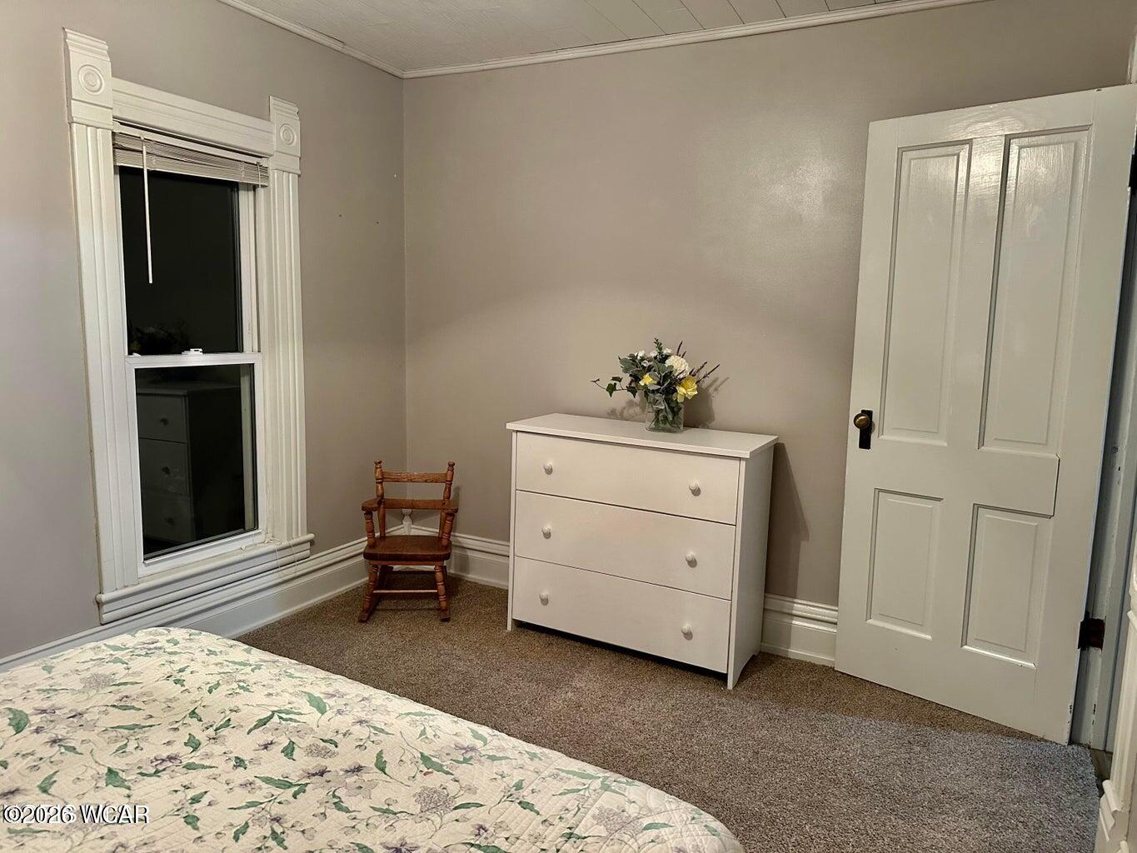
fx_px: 788
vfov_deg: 56.8
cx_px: 568
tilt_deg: -7.6
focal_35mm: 24
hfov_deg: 71.6
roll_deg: -1.3
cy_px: 426
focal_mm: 6.86
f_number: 1.78
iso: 500
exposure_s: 1/60
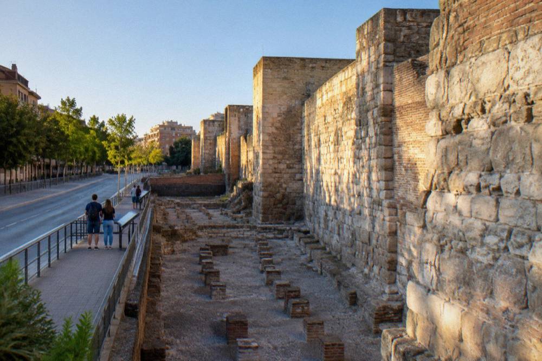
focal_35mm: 40
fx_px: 602
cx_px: 271
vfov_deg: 33.4
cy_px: 180
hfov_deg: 48.5
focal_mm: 40
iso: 200
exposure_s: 1/100
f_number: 11
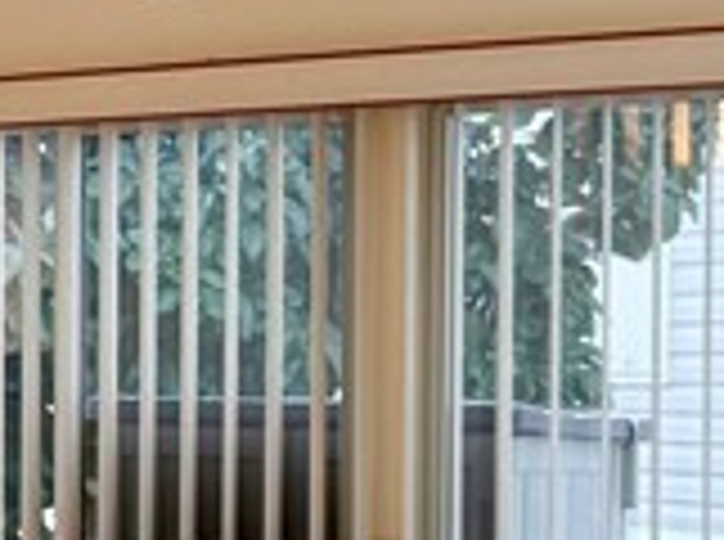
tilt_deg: -1.8
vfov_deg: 9.6
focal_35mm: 153
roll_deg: +0.0
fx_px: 3193
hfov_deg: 11.8
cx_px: -657
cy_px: 454
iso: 100
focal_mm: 6.76
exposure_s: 1/120
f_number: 1.78
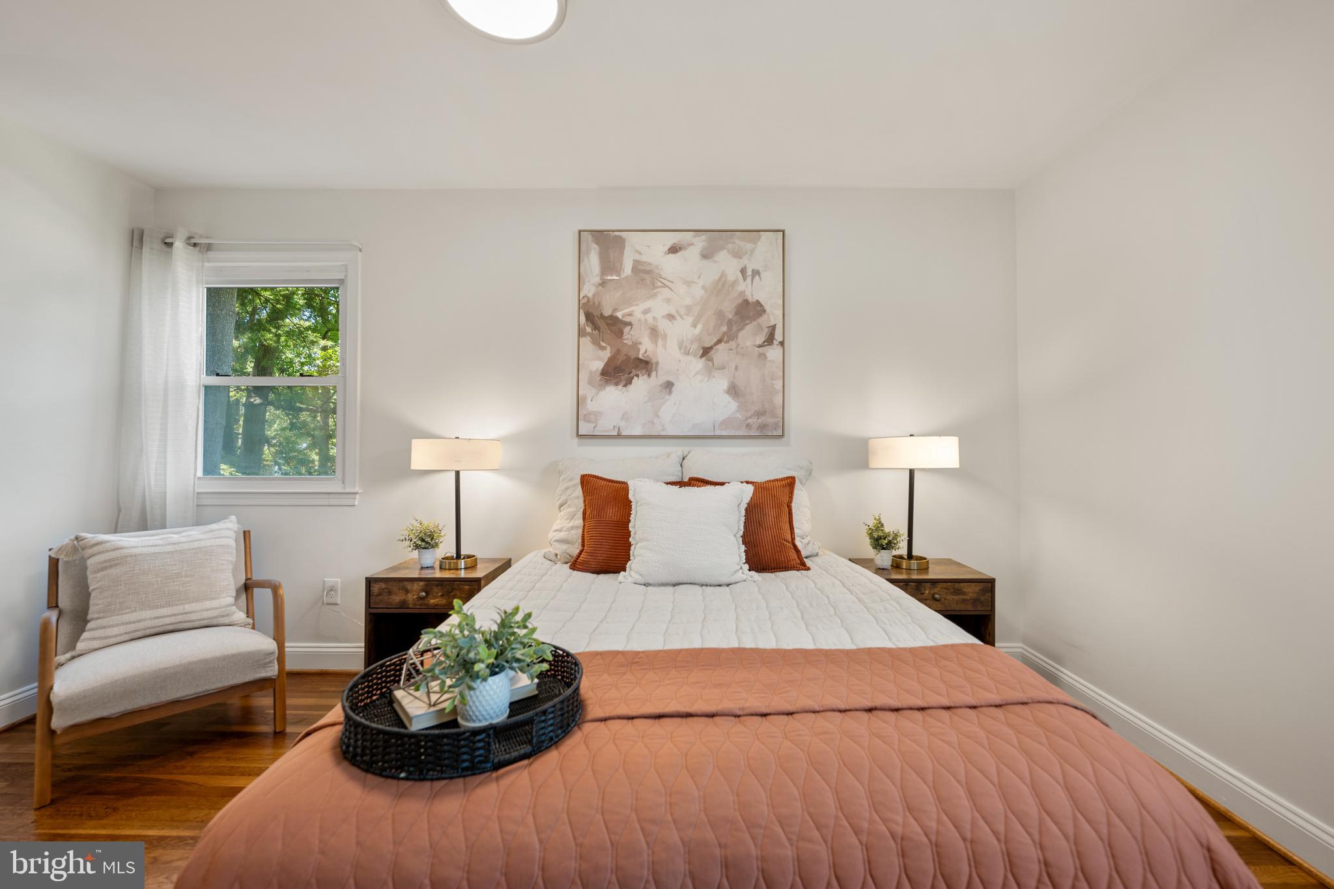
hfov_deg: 104.3
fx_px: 519
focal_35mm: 14
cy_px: 444
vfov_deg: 81.2
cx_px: 667
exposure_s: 1/10
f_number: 5
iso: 100
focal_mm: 14
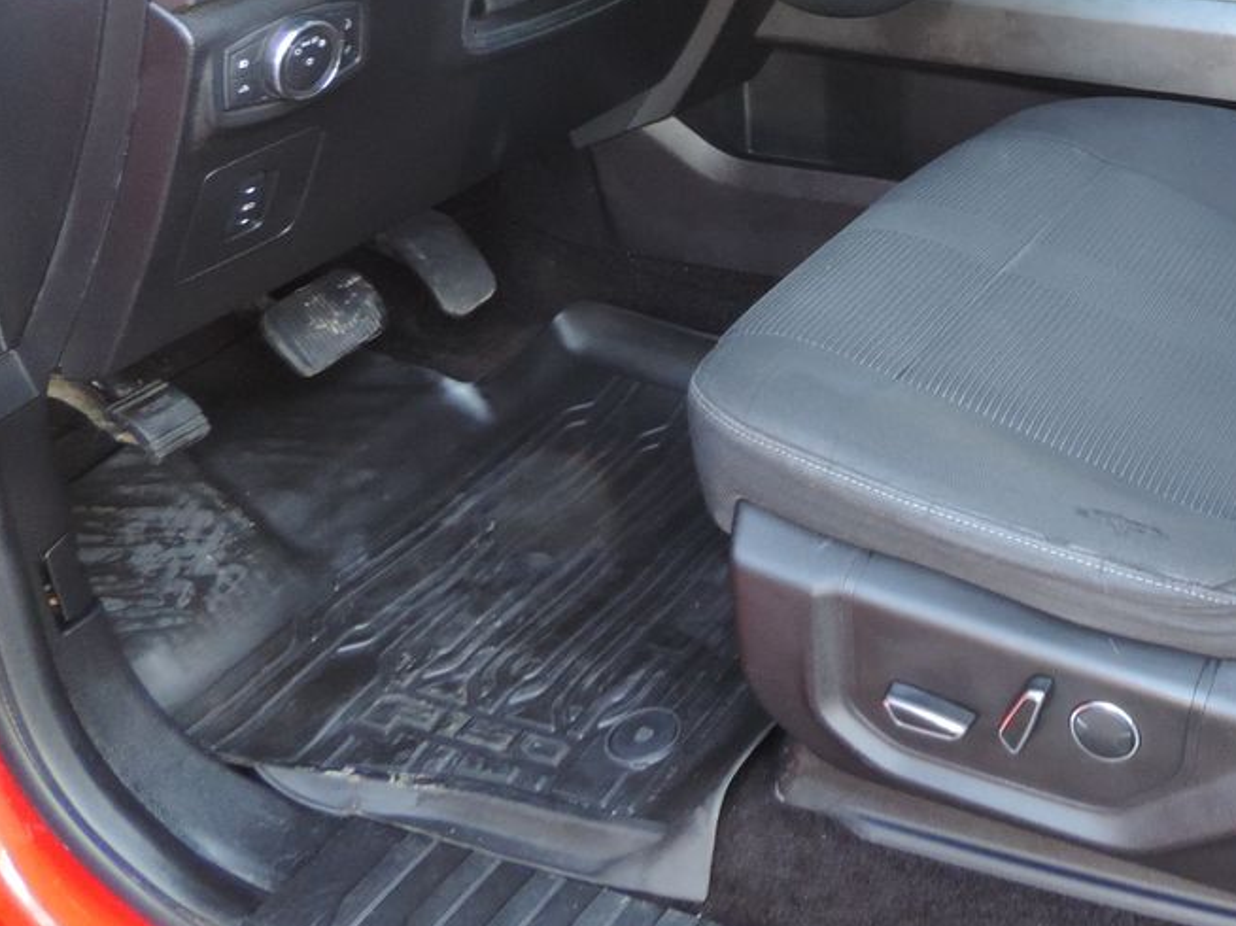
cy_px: 170
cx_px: 1202
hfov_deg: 36.8
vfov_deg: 30.0
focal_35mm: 47
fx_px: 1678
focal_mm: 4.3
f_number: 3
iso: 400
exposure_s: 1/30
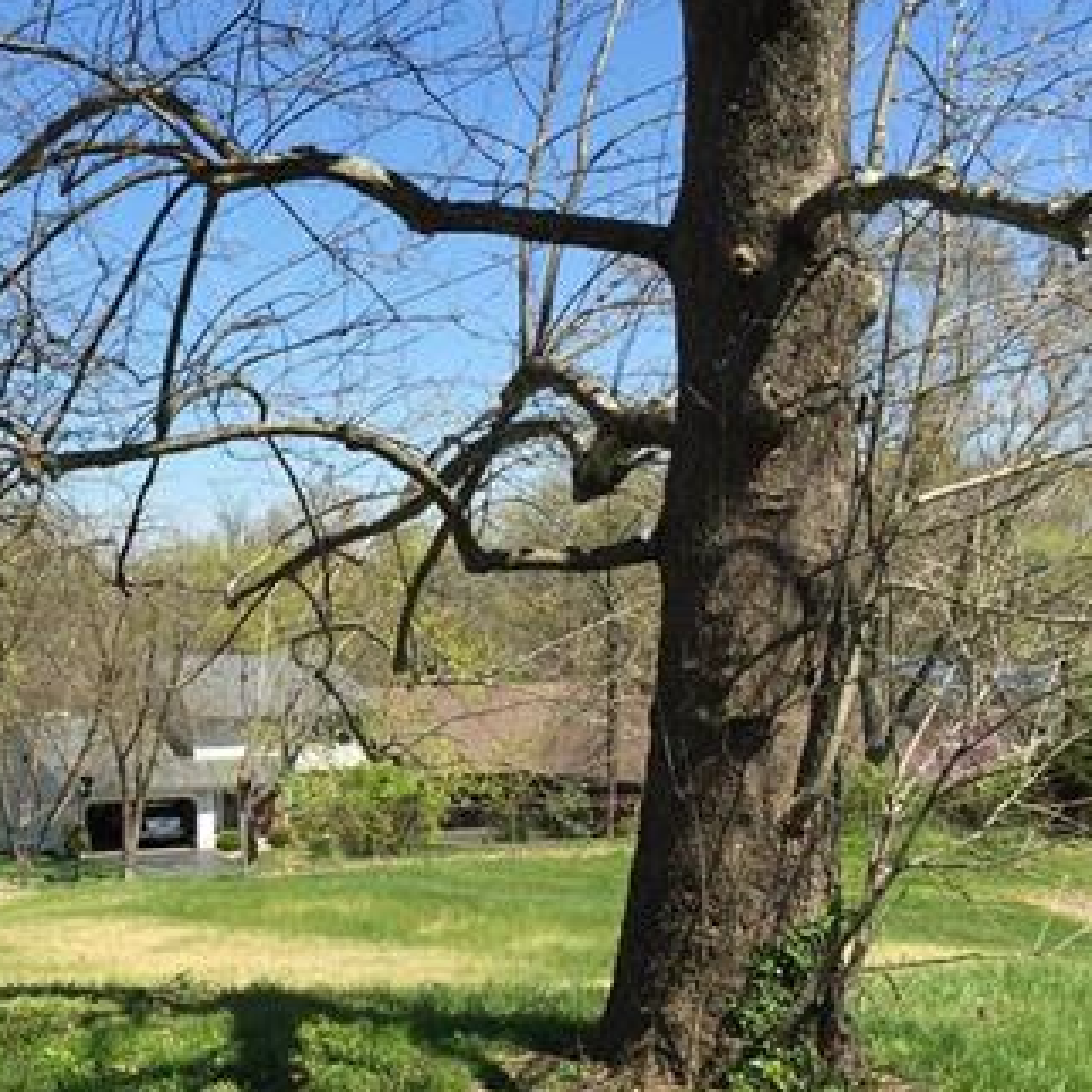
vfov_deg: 33.2
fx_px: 1820
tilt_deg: -3.4
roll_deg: +1.1
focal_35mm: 51
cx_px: 180
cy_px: 685
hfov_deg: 32.3
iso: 32
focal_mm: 4.15
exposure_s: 1/1412
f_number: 2.2
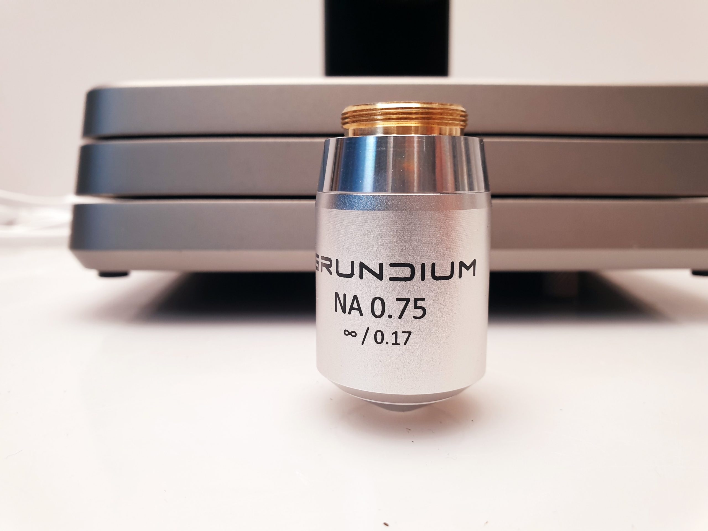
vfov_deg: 53.1
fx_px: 532
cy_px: 266
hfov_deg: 67.3
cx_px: 354
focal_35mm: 26
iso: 100
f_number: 2.4
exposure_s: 1/50
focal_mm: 4.3
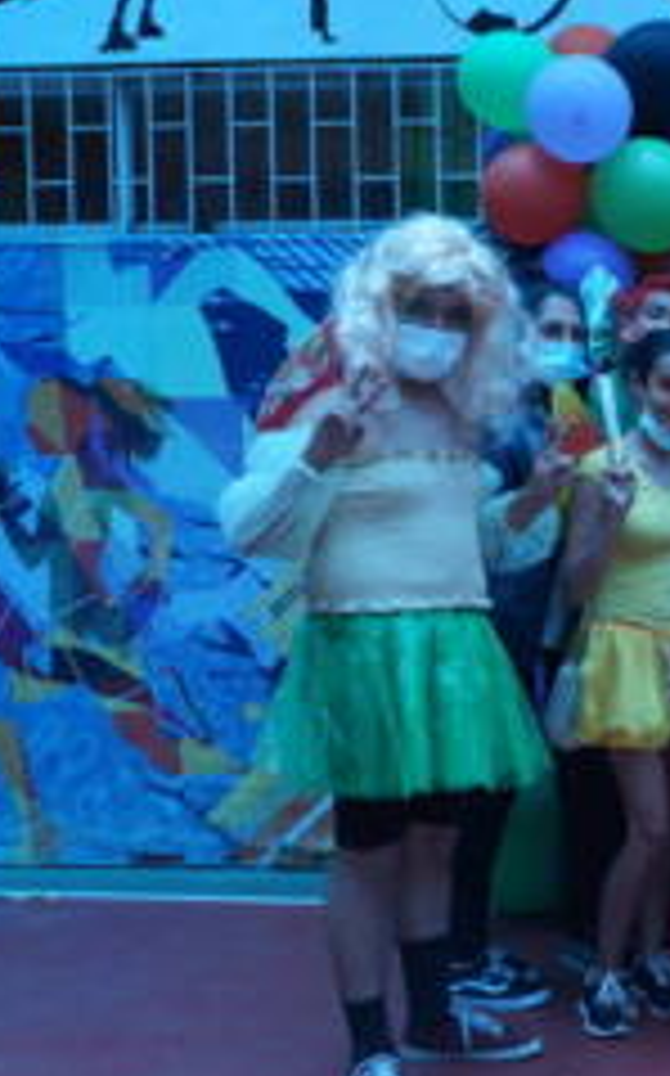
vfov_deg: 32.0
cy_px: 515
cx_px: 1021
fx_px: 1873
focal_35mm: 64
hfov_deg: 18.0
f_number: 8
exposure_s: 1/60
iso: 400
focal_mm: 20
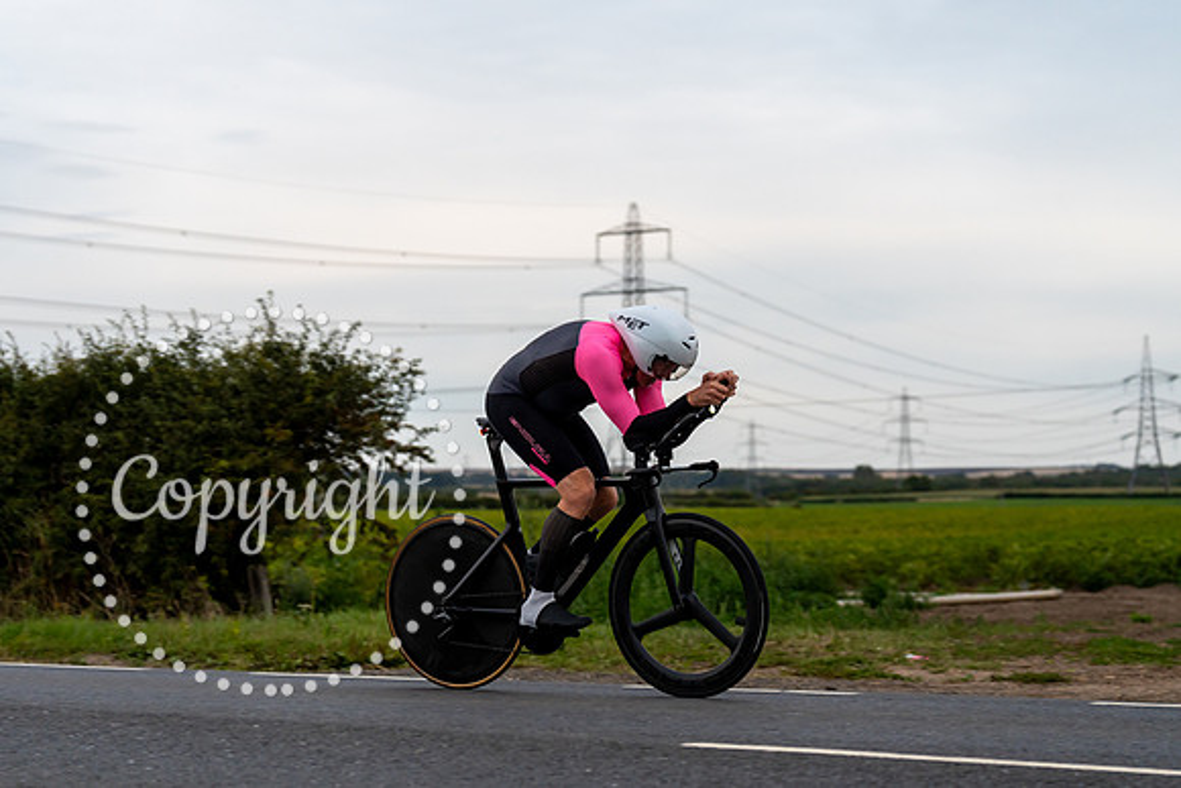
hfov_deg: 28.8
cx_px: 590
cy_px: 394
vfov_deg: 19.5
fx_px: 2297
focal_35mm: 70
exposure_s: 1/800
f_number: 3.5
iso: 1000
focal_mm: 70
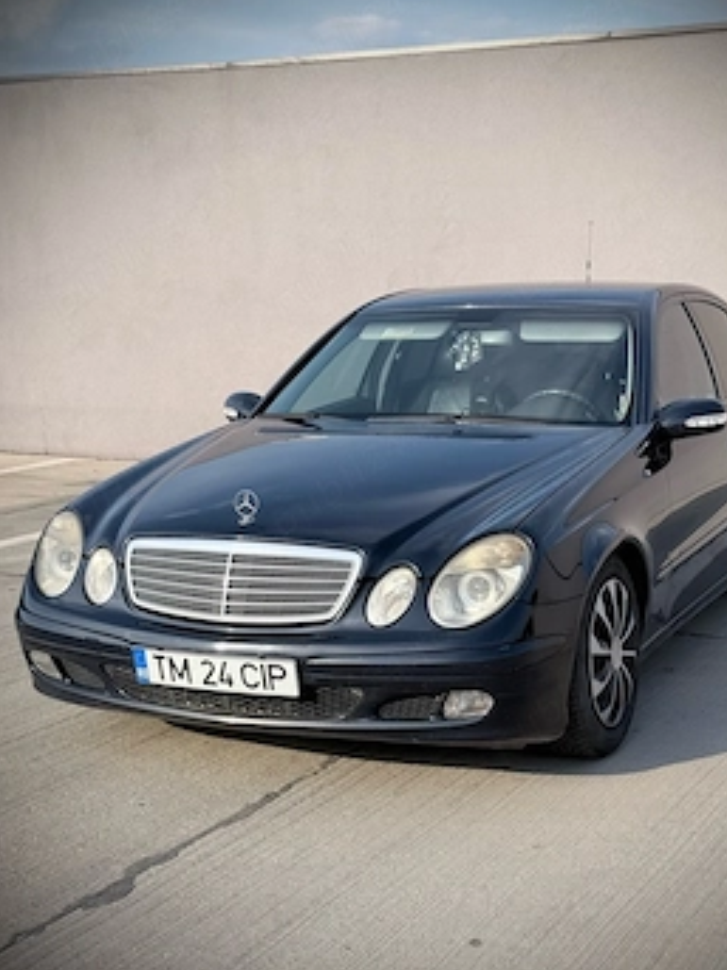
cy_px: 503
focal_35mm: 56
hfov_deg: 26.1
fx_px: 1569
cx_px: 419
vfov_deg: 34.4
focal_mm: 6.76
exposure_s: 1/3378
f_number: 1.78
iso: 64
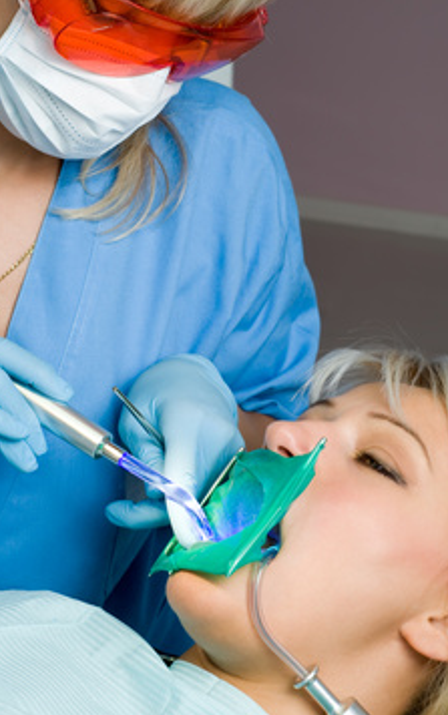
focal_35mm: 91
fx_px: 1775
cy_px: 342
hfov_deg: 14.4
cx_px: 223
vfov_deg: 22.8
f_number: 8
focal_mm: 50
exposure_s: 1/60
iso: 200
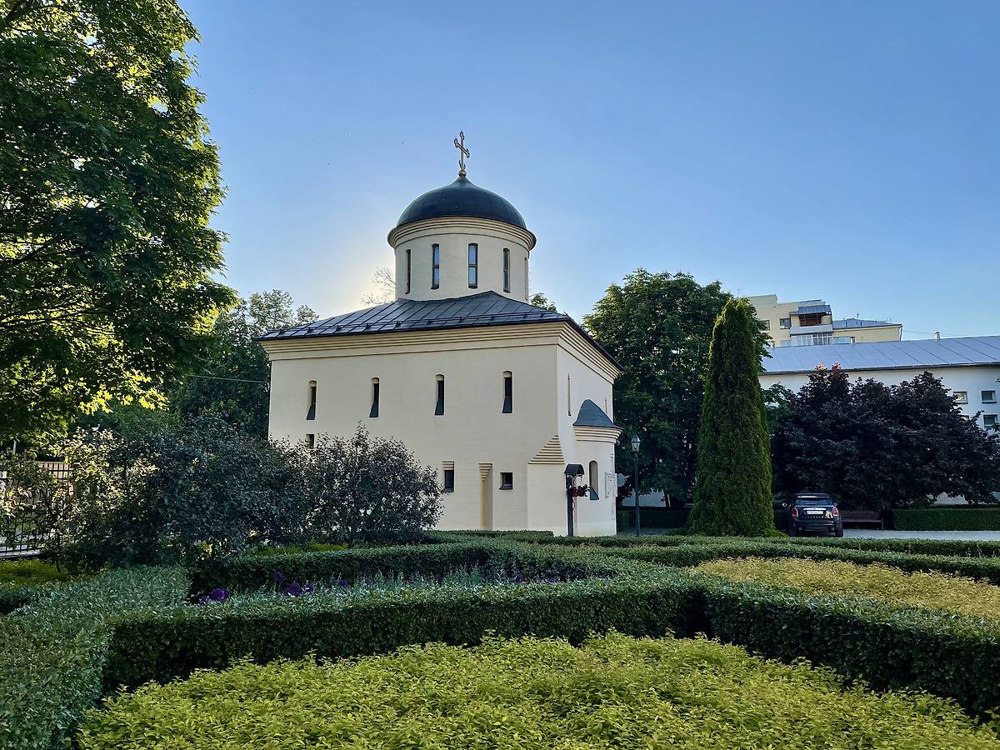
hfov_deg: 67.3
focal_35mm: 26
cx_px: 500
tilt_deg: +8.8
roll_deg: +0.5
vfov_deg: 53.1
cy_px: 375
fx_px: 751
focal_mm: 4.2
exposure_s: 1/2959
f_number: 1.6
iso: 32
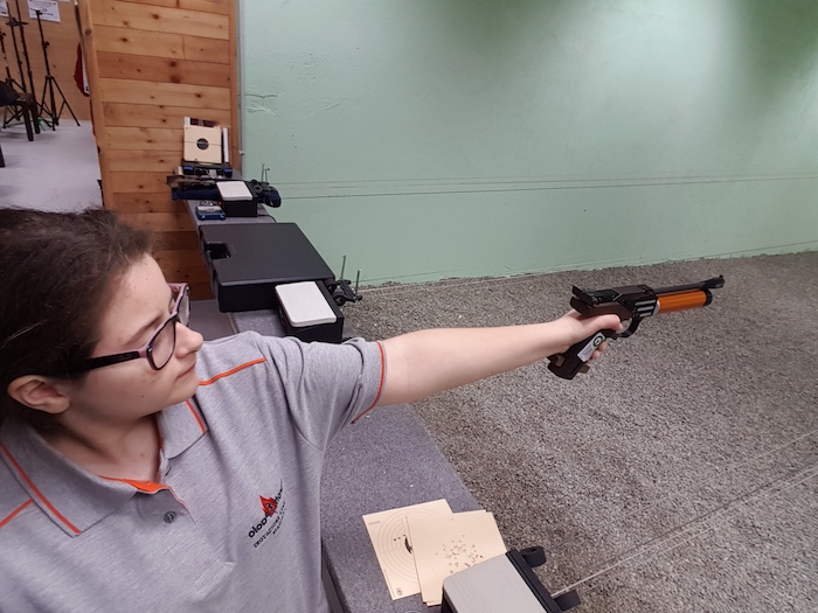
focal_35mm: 21
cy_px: 306
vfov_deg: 63.4
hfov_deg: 79.0
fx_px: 496
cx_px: 409
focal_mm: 2.1
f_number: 1.7
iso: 64
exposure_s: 1/33
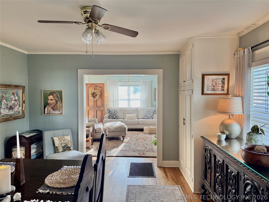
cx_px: 134
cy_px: 101
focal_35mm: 24
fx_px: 187
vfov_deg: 56.8
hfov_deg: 71.6
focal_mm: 6.76
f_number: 1.78
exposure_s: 1/120
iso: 320
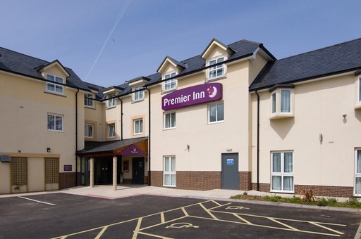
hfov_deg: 77.4
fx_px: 225
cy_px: 120
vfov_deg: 56.0
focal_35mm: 22
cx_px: 180
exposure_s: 1/2500
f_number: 8
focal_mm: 15
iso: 400
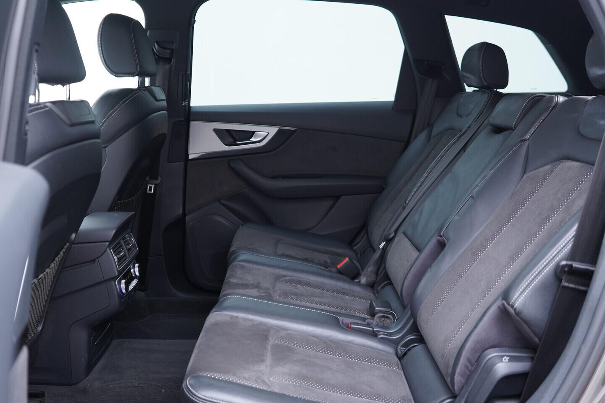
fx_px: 605
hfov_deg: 53.1
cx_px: 302
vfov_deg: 36.9
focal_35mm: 36
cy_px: 202
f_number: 2.8
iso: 500
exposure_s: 1/40
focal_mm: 24
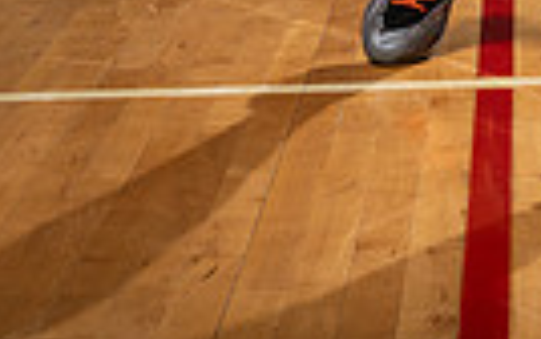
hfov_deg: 10.1
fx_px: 3025
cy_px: -537
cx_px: 561
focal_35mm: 205
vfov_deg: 6.1
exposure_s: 1/250
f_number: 5.6
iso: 125
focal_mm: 60
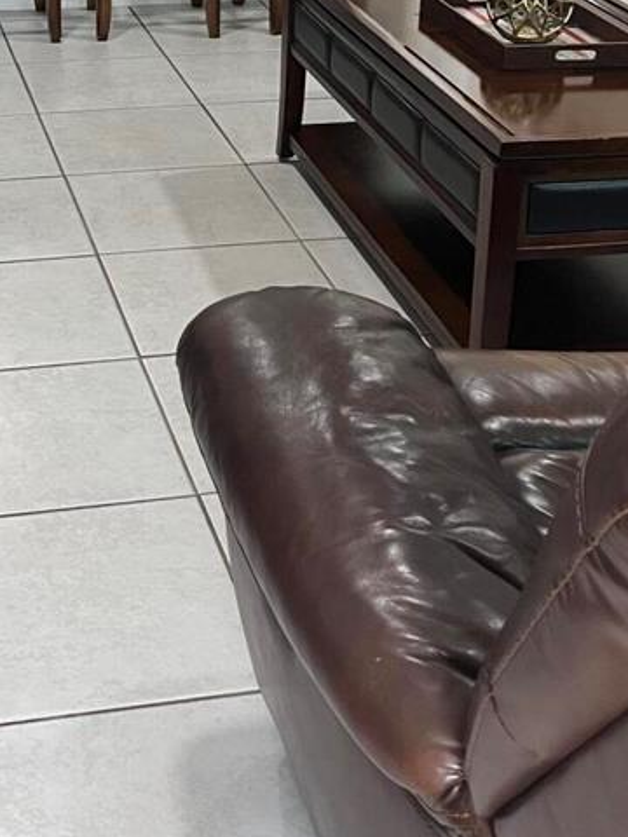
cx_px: 129
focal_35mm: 65
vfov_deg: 28.0
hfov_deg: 22.3
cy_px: 0
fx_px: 1572
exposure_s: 1/60
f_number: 1.6
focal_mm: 5.1
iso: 100
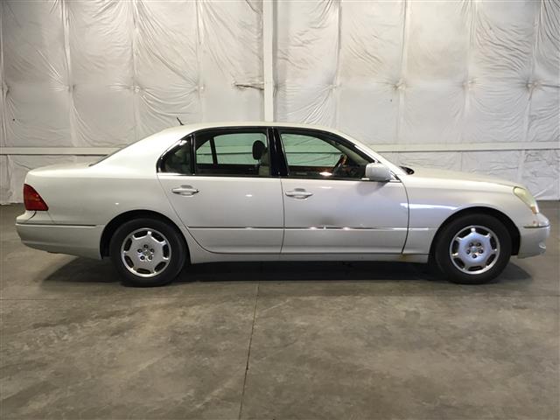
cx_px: 280
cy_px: 210
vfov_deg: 45.4
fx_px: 502
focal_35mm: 31
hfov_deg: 58.4
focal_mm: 3.3
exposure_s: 1/30
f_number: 2.4
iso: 64
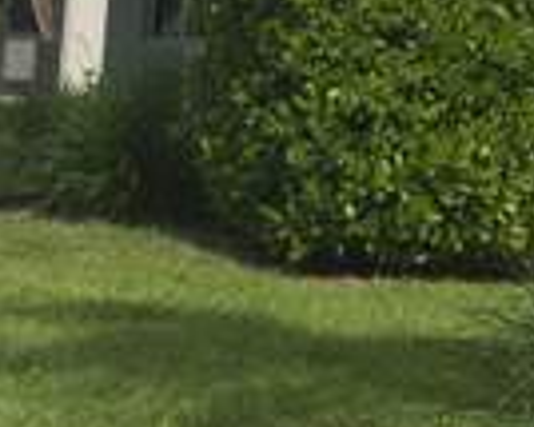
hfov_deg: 13.3
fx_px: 2116
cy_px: 335
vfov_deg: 11.5
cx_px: -331
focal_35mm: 134
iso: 10
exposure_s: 1/539
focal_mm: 6.5
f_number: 1.4
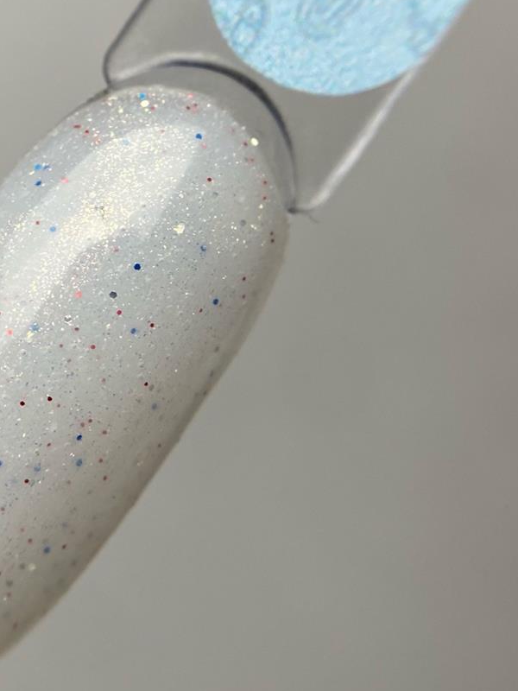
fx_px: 1038
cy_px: 245
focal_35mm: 52
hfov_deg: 27.5
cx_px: 103
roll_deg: +4.8
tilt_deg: -24.1
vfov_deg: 36.5
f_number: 1.8
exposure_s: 1/100
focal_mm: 4.25
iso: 40
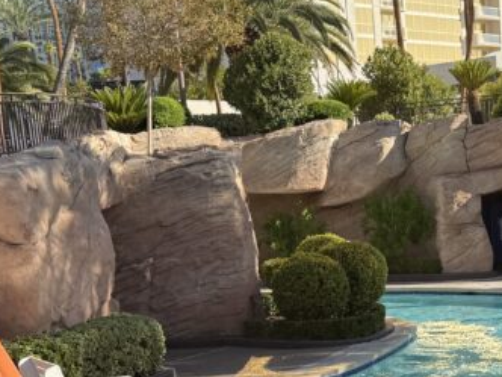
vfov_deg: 18.8
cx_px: 473
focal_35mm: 74
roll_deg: +2.7
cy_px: 451
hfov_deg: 25.3
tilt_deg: -14.6
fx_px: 1073
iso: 80
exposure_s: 1/2445
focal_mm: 6.76
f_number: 1.78
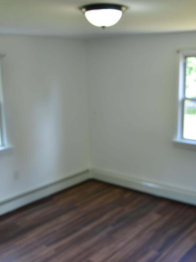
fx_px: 302
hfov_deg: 35.7
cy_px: 129
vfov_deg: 46.8
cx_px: 126
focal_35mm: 40
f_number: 4
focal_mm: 18
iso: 400
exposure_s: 1/60
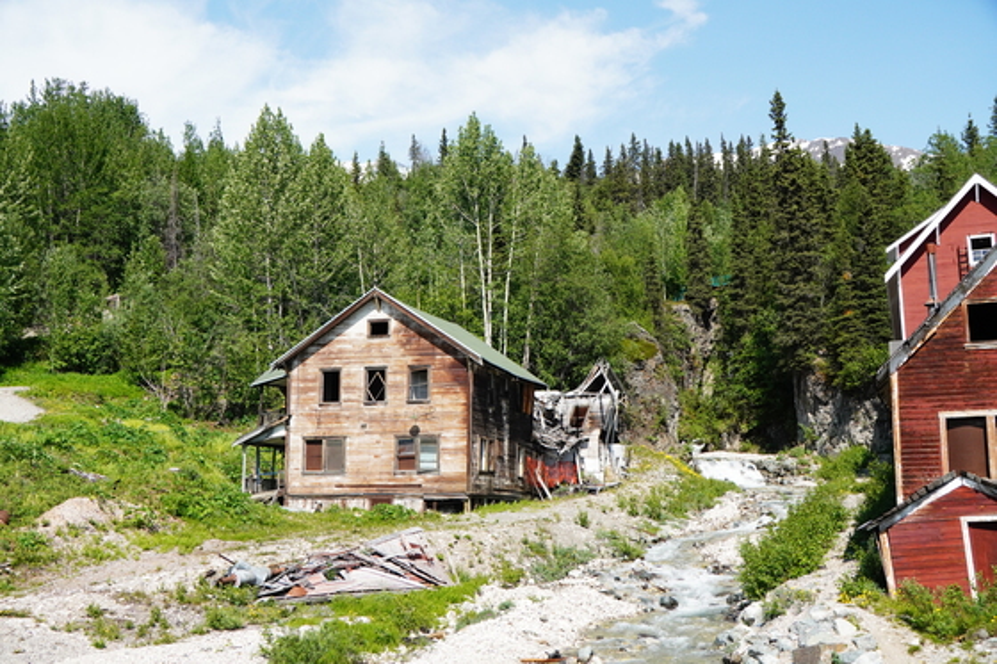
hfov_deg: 43.6
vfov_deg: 29.8
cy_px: 332
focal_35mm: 45
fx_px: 1246
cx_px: 498
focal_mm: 30
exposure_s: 1/1500
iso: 800
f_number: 8
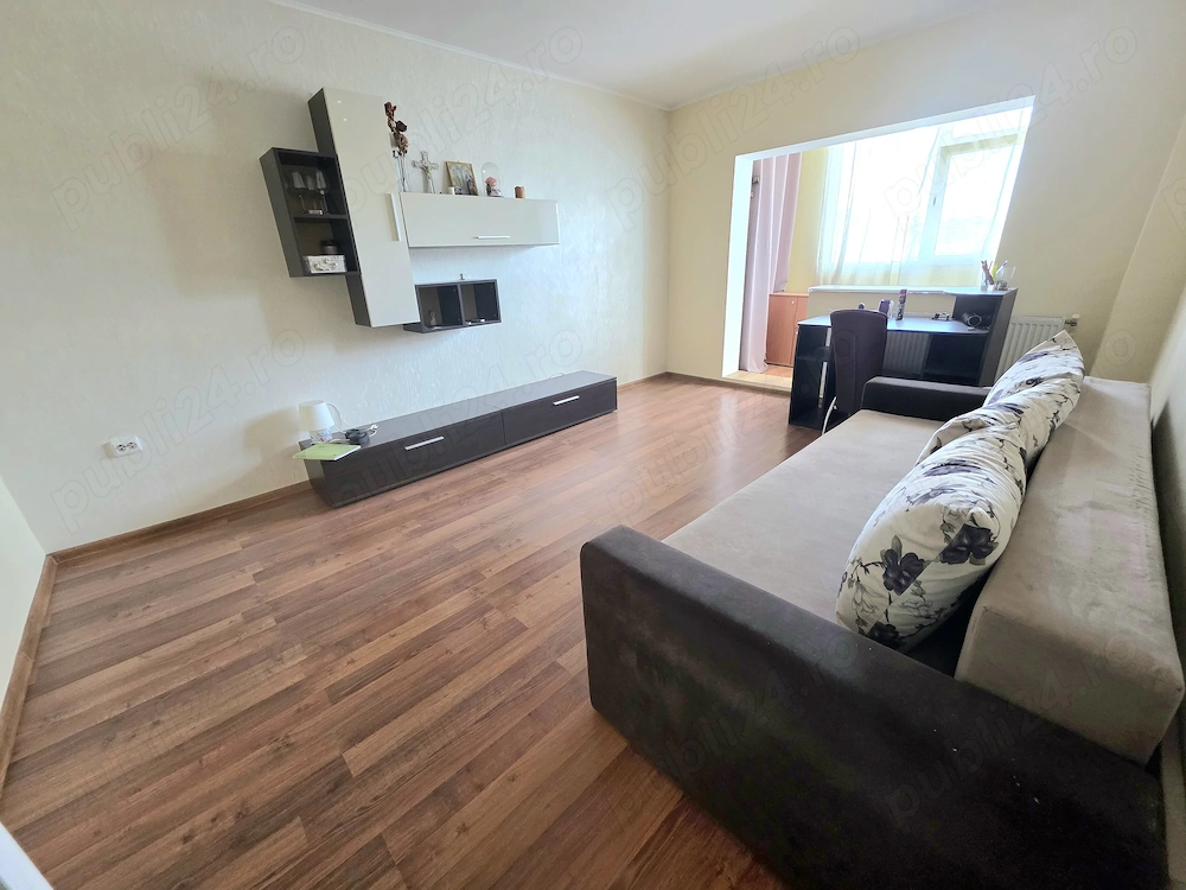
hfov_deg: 106.2
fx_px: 445
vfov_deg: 89.9
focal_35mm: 13
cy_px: 445
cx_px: 593
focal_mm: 2.2
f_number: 1.9
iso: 250
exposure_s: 1/50.3
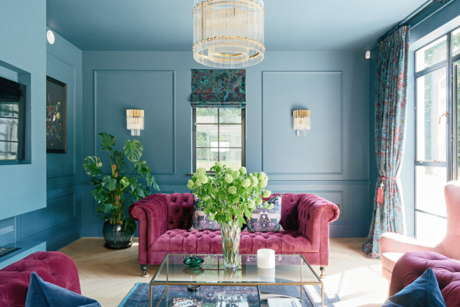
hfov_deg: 73.7
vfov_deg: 53.1
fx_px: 307
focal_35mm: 24
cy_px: 154
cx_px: 230
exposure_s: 1/2.5
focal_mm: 16
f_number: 11
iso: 160
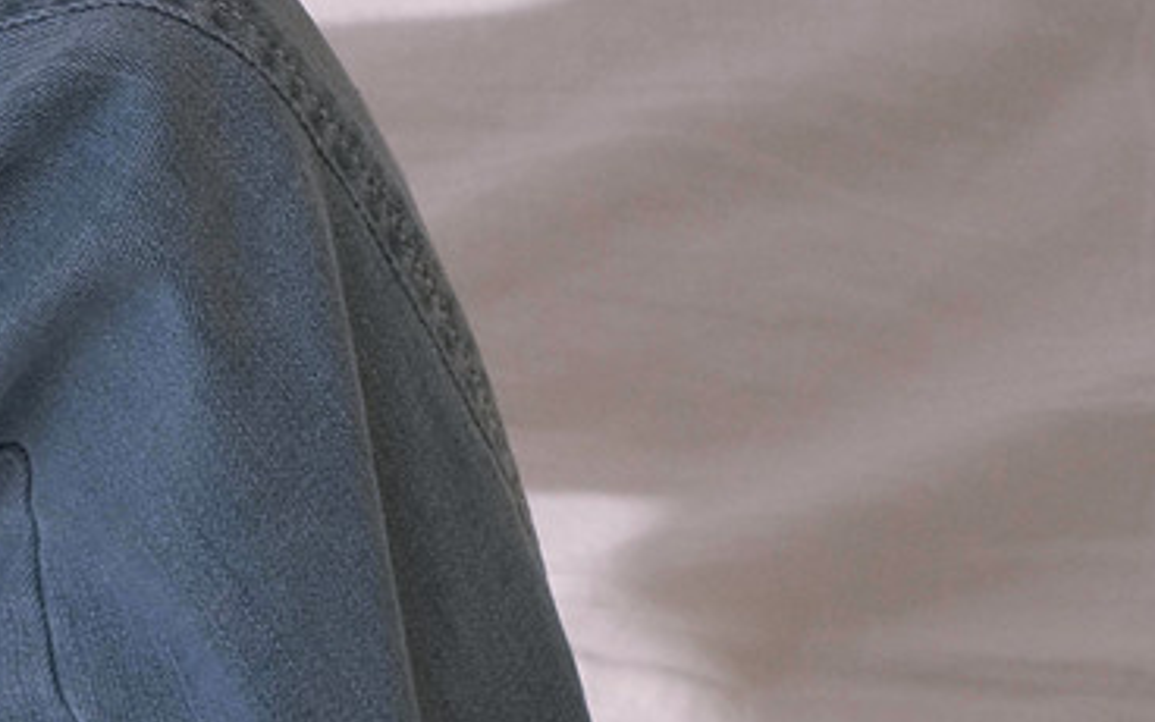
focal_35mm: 239
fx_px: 7523
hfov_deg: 8.6
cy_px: 2395
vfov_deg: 5.1
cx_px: -574
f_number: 5.6
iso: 640
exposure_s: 1/1700
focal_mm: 32.1
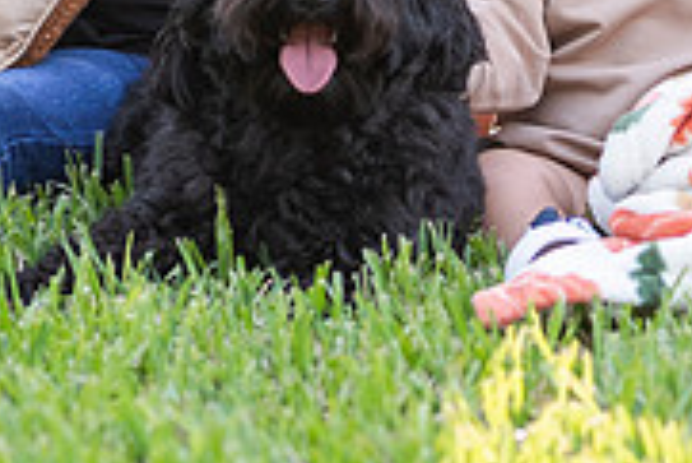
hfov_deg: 6.9
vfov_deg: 4.6
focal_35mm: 295
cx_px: 847
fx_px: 5675
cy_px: -247
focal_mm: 85
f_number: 3.2
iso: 640
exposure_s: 1/640
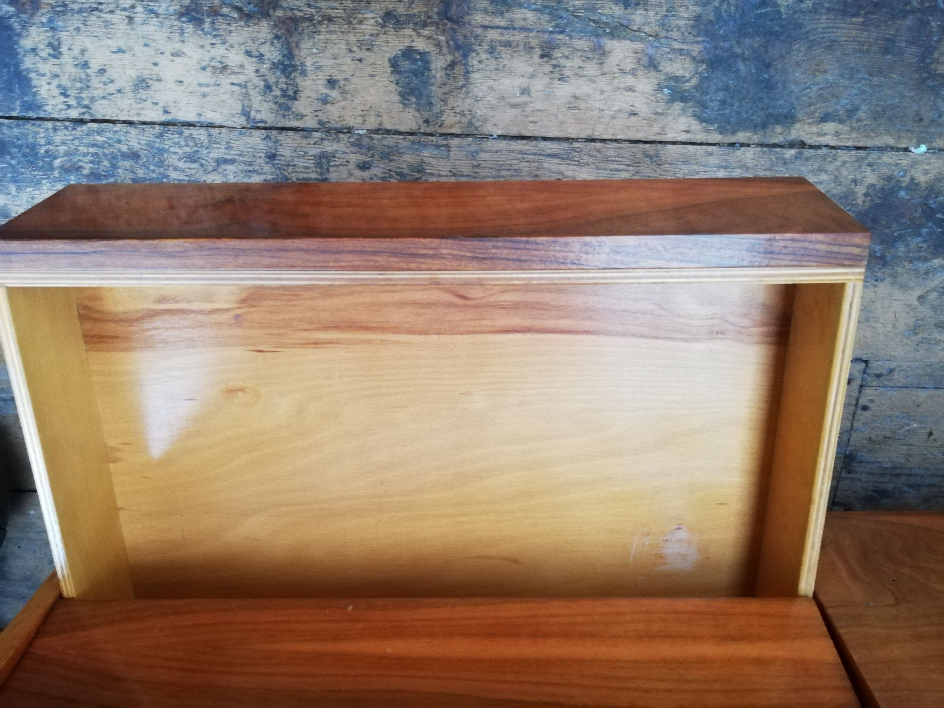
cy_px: 354
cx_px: 472
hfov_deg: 63.4
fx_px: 764
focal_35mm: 28
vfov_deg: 49.7
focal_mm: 3.81
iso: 500
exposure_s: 1/25
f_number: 2.2
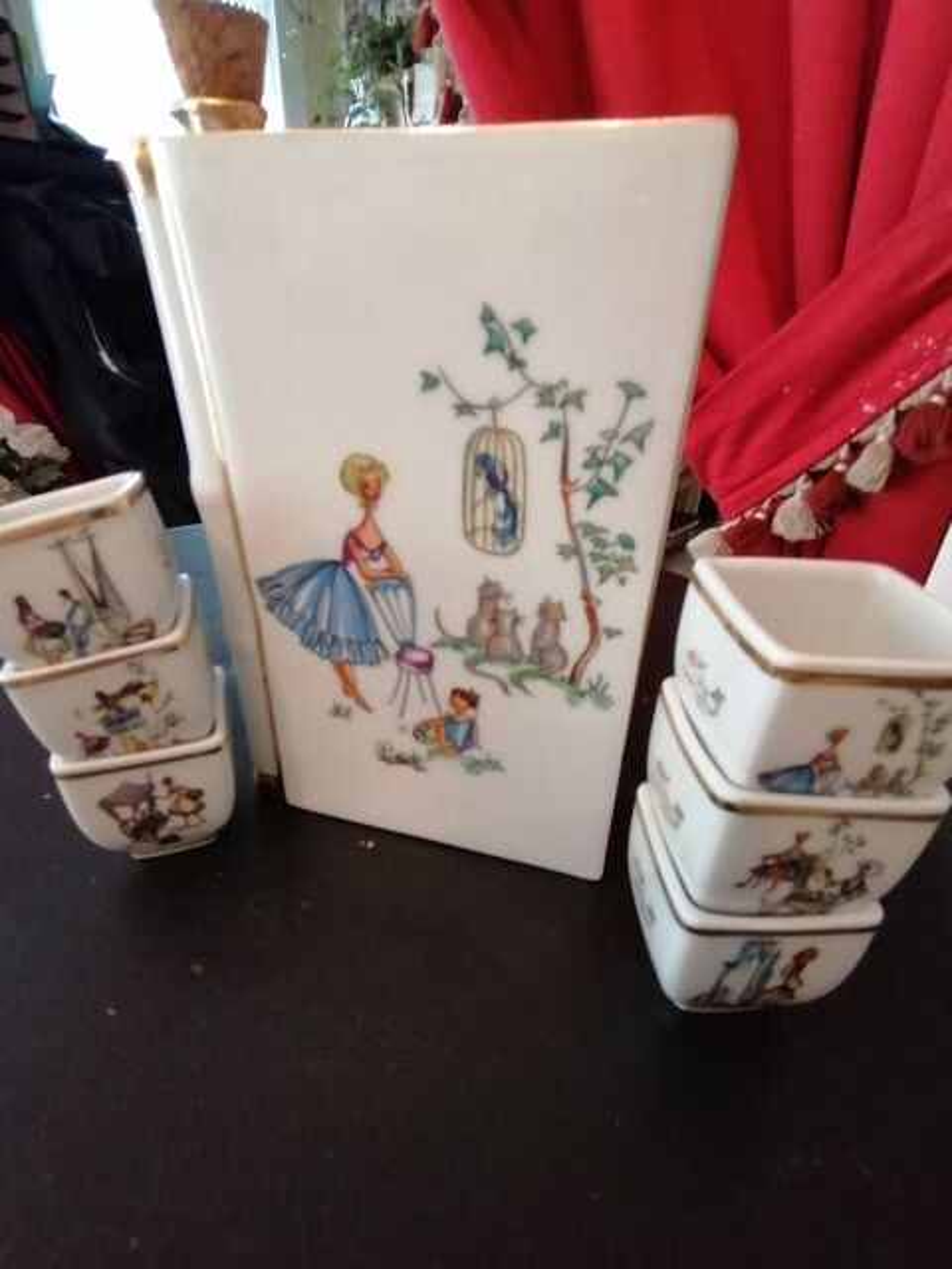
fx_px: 623
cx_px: 476
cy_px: 634
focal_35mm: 17
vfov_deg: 91.0
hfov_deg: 74.7
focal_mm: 2.84
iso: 800
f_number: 2.4
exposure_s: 1/20
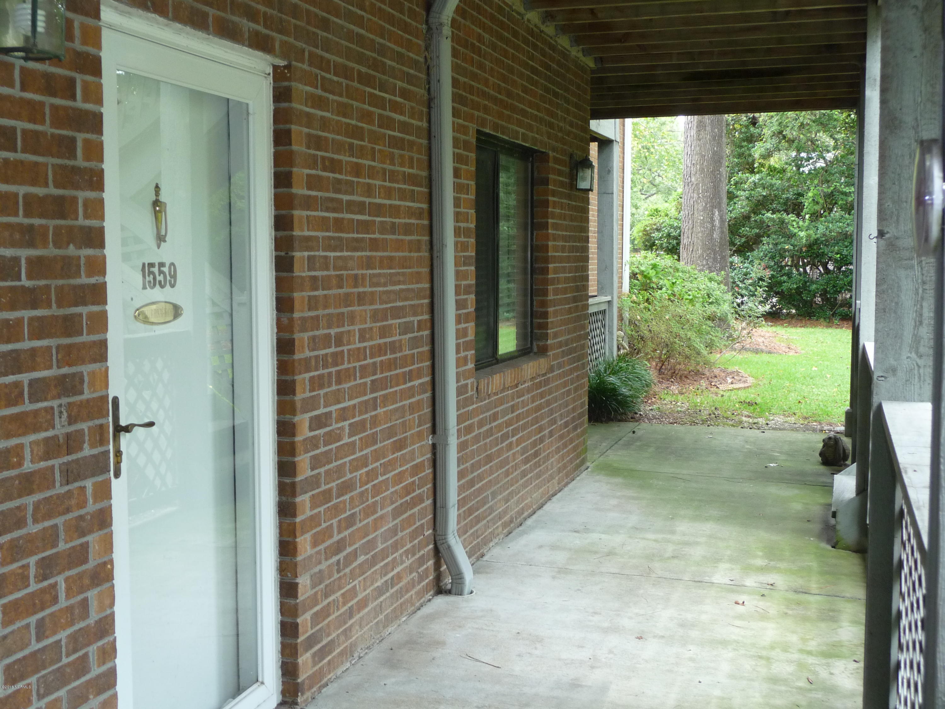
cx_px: 472
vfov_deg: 33.6
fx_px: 1174
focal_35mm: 43
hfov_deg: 43.9
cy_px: 354
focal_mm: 7.1
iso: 200
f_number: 4
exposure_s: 1/30
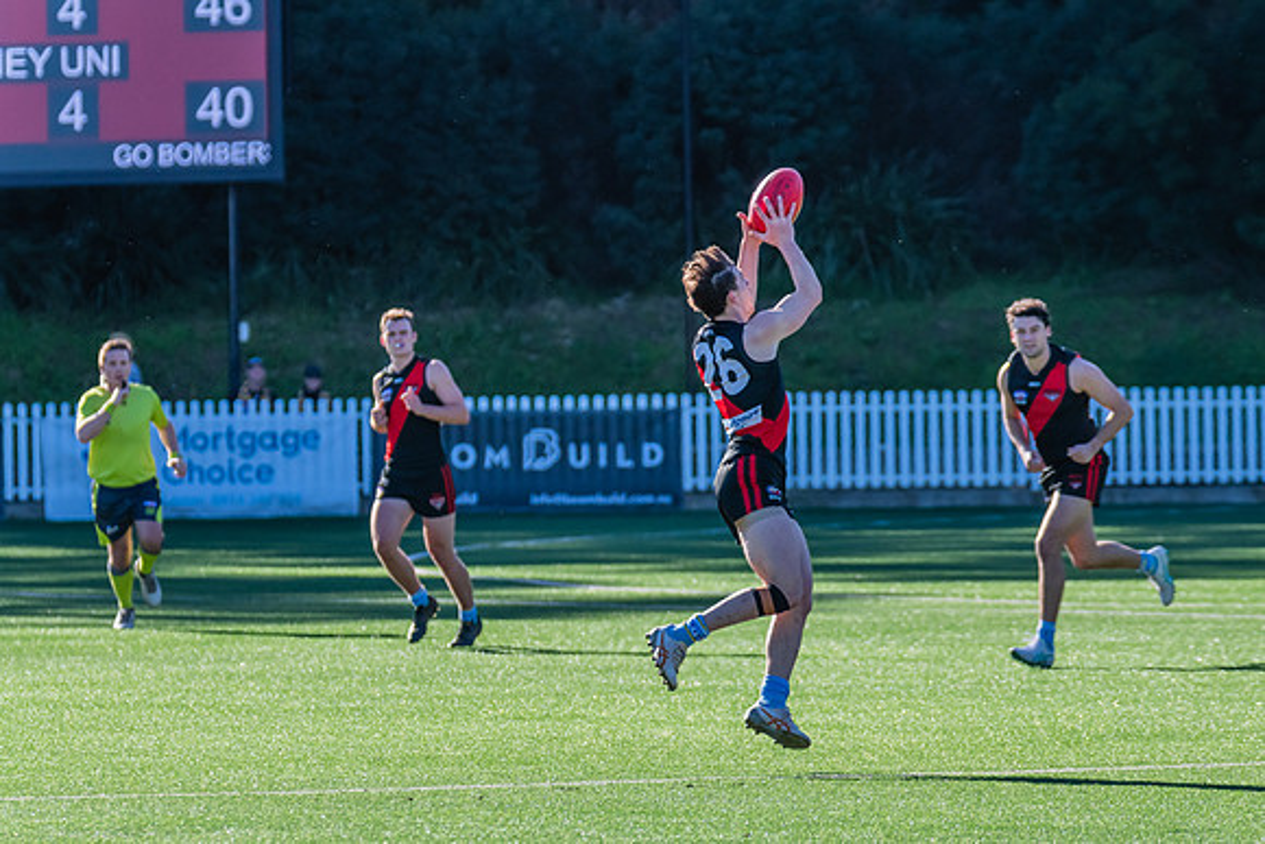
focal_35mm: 403
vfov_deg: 3.4
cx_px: 715
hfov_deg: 5.1
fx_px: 14155
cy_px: 498
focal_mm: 340
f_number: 8
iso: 800
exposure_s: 1/1250
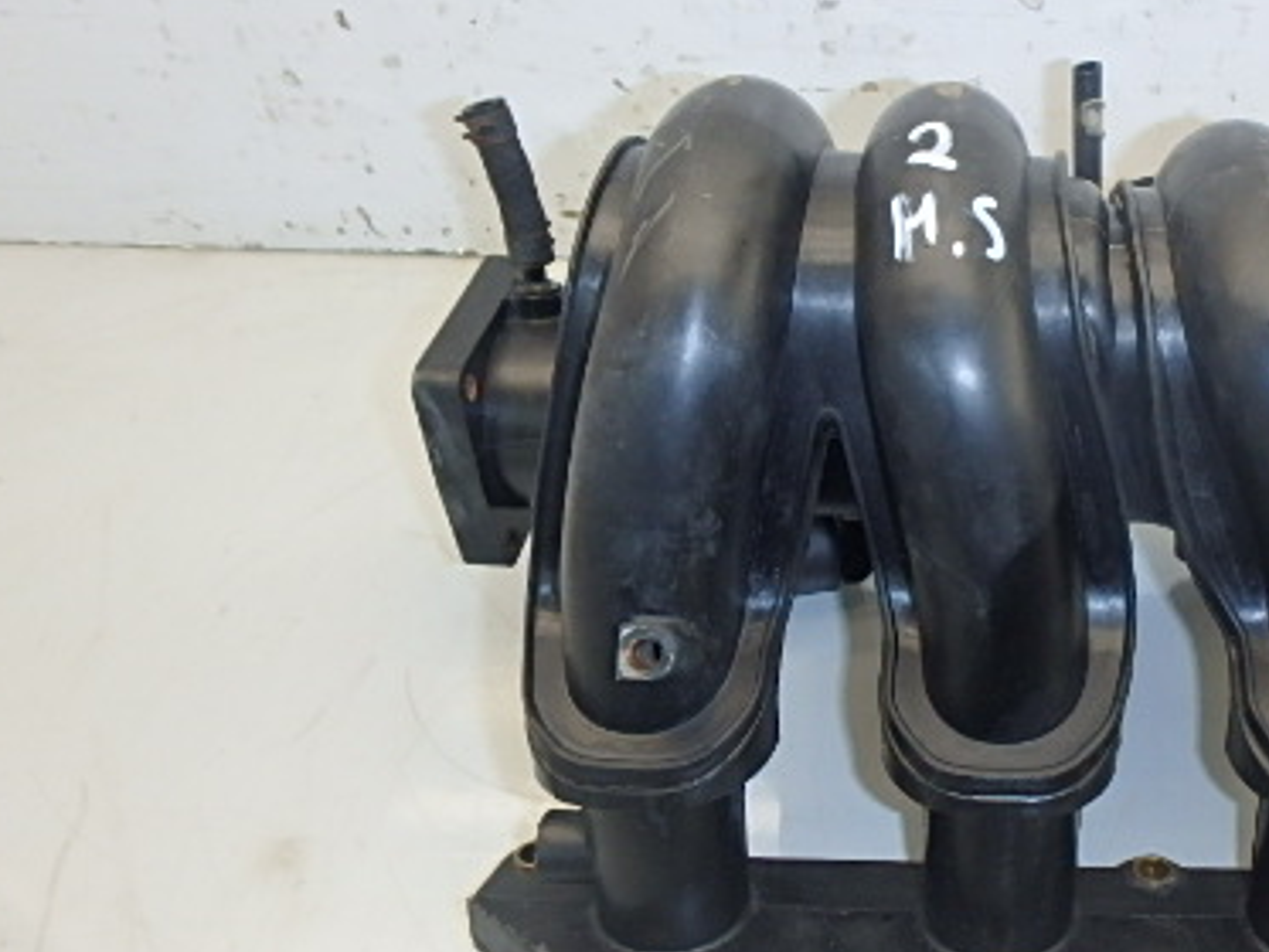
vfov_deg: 39.6
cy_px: 530
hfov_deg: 48.1
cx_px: 1041
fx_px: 1320
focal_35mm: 36
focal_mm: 3.7
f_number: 3.5
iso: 200
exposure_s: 1/60
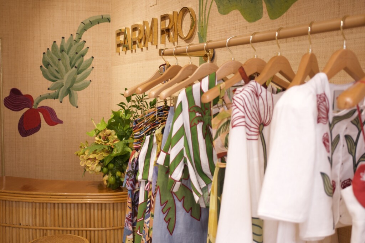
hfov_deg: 43.6
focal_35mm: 45
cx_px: 182
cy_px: 122
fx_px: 456
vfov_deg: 29.8
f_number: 2.8
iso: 800
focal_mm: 30.2
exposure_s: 1/500
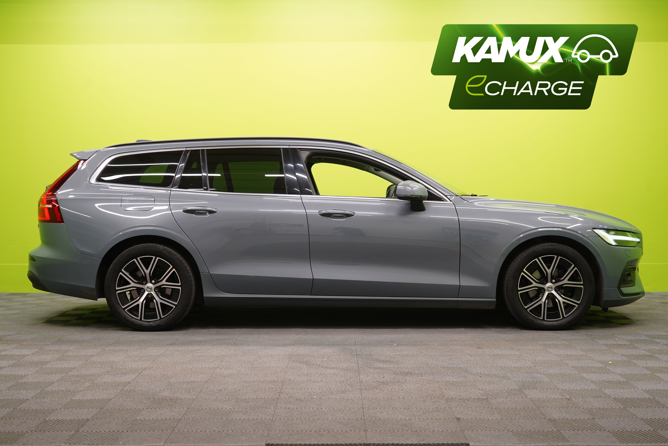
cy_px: 223
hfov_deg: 41.9
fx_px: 872
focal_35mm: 47
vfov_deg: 28.6
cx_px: 334
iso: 400
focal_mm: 47
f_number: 5
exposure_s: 1/25
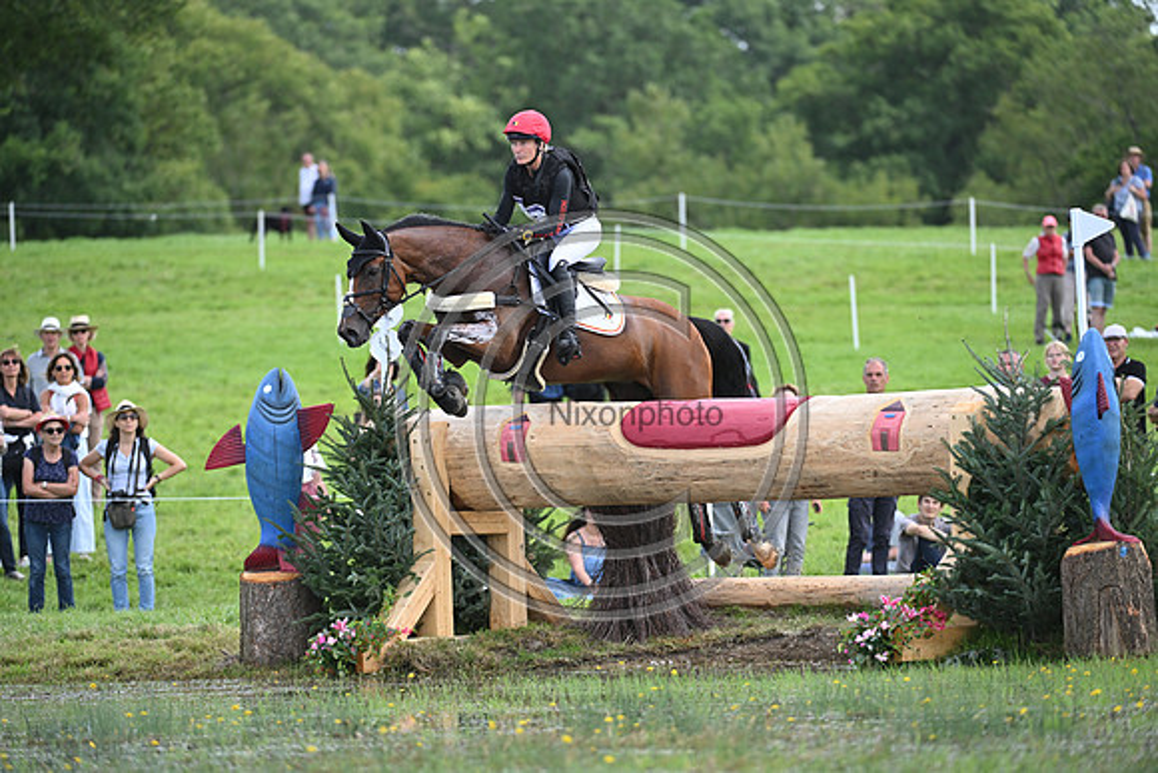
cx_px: 579
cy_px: 386
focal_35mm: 270
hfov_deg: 7.6
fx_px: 8687
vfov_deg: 5.1
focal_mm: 270
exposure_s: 1/1600
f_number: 5
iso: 900
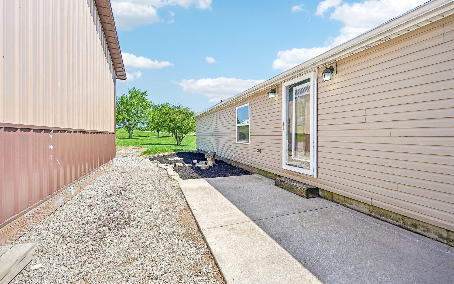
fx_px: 186
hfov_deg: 101.4
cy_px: 137
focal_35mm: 15
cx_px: 234
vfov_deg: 74.8
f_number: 4
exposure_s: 1/2000
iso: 400
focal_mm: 14
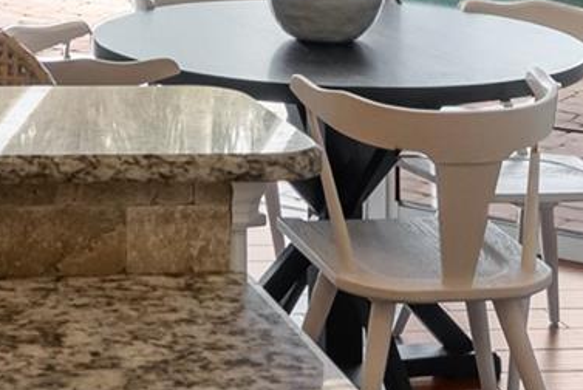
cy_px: -337
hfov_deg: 15.8
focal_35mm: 123
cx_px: -184
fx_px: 1993
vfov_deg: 10.4
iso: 2000
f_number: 9.5
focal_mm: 29
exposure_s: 1/30
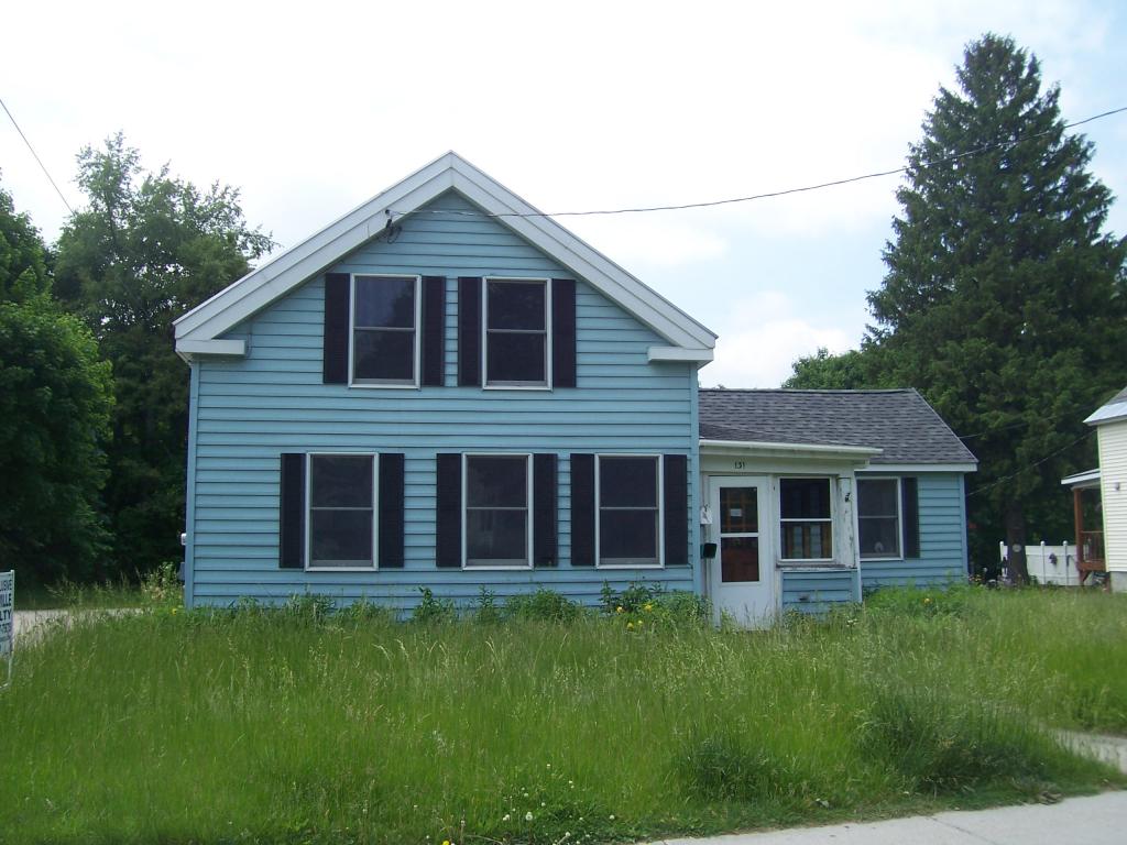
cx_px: 564
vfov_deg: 41.8
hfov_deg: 54.0
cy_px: 422
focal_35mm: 34
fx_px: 1107
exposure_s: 1/350
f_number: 5.6
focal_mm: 5.6
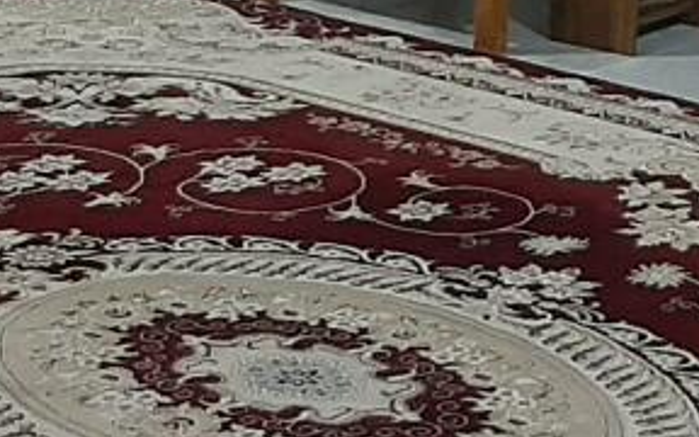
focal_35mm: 159
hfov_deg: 13.0
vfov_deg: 8.0
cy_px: -279
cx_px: 687
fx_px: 3029
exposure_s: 1/50
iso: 200
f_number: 1.7
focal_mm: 3.93
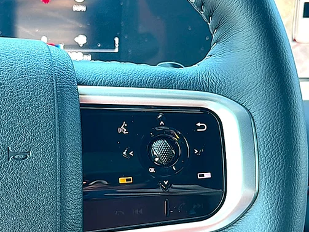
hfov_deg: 30.3
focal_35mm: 64
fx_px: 571
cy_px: 141
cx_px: 161
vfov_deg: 22.9
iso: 100
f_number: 1.78
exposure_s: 1/142
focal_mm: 6.86
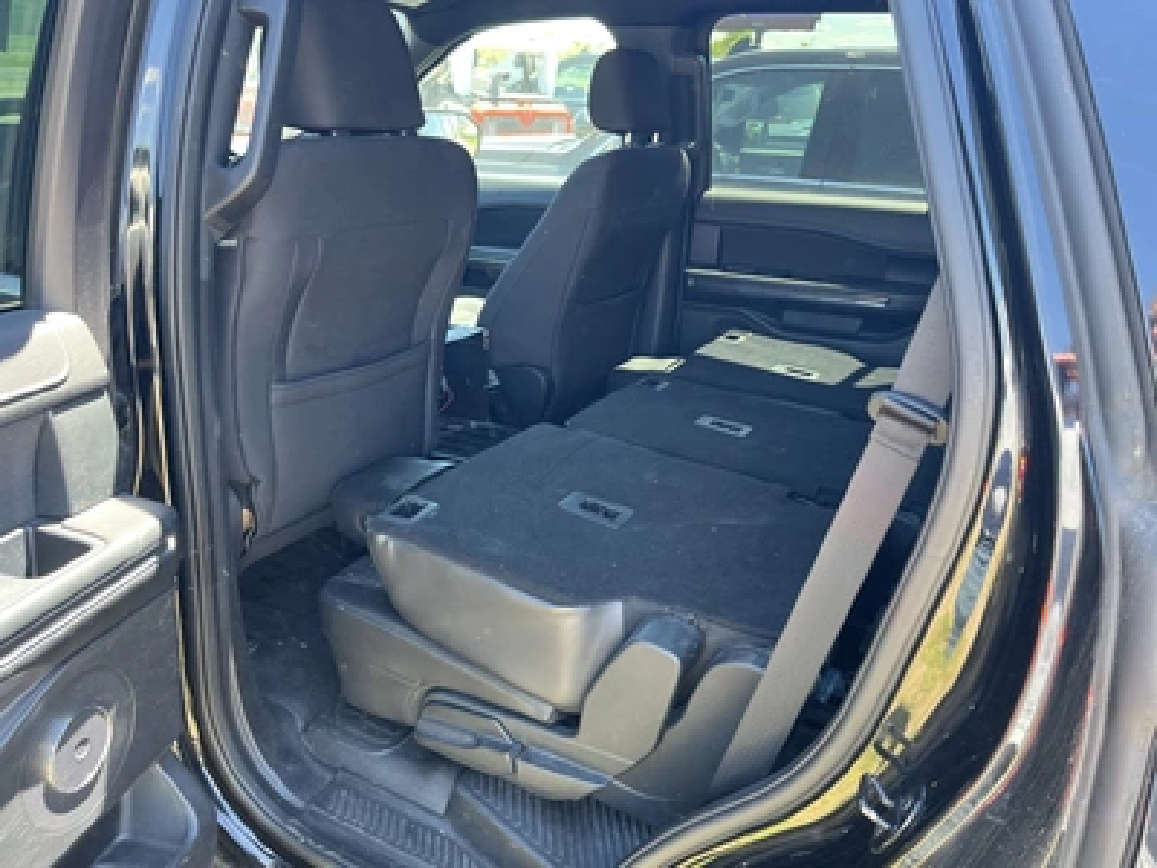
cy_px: 434
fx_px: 869
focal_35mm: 26
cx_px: 578
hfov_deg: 67.3
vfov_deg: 53.1
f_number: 1.6
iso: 125
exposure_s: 1/121
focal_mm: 5.1
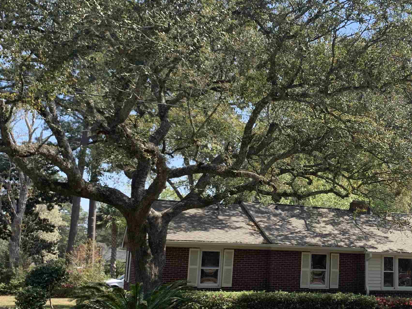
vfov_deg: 30.9
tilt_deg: +5.6
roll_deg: -1.5
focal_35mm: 47
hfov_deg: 38.5
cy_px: 166
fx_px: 560
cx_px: 345
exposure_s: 1/894
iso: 25
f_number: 1.8
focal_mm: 4.25
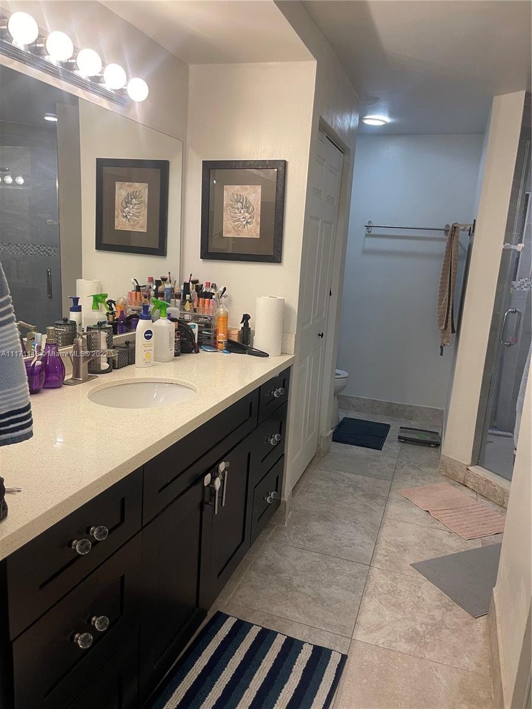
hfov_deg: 53.1
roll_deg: -3.8
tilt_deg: -11.0
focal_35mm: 26
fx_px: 533
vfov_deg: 67.3
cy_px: 354
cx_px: 266
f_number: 1.6
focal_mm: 5.1
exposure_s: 1/60
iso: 100
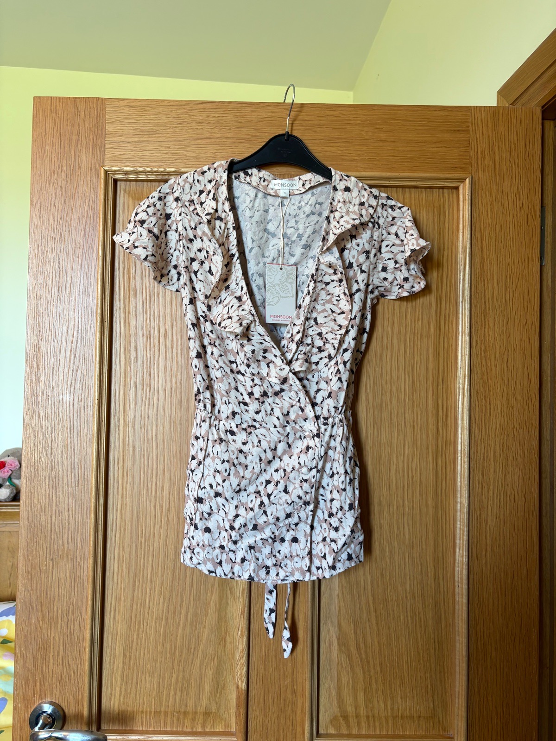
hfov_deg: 53.1
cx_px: 278
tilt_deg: +2.5
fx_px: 557
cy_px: 370
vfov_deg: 67.3
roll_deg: -1.7
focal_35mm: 26
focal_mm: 5.96
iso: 80
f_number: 1.6
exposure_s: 1/50
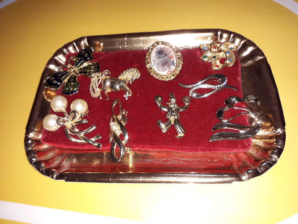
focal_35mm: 27
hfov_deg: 65.3
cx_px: 149
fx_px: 232
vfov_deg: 51.4
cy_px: 112
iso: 50
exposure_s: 1/100
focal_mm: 3.6
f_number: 1.9
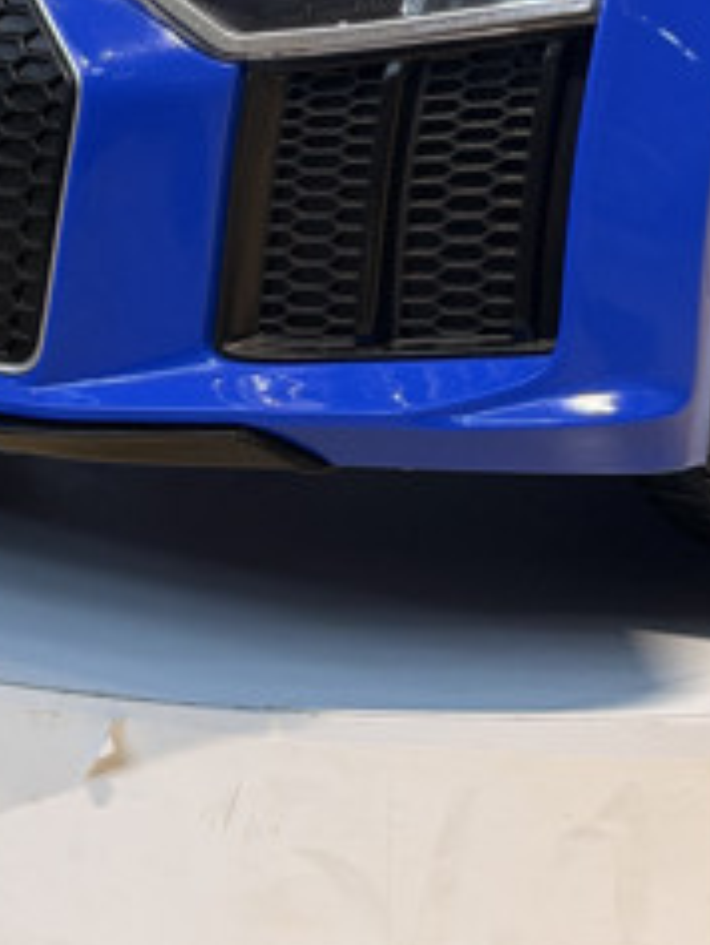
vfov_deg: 14.2
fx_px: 3689
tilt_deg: -8.2
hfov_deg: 11.0
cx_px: 331
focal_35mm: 135
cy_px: -124
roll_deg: +3.2
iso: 100
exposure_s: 1/100
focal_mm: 6.76
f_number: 1.78
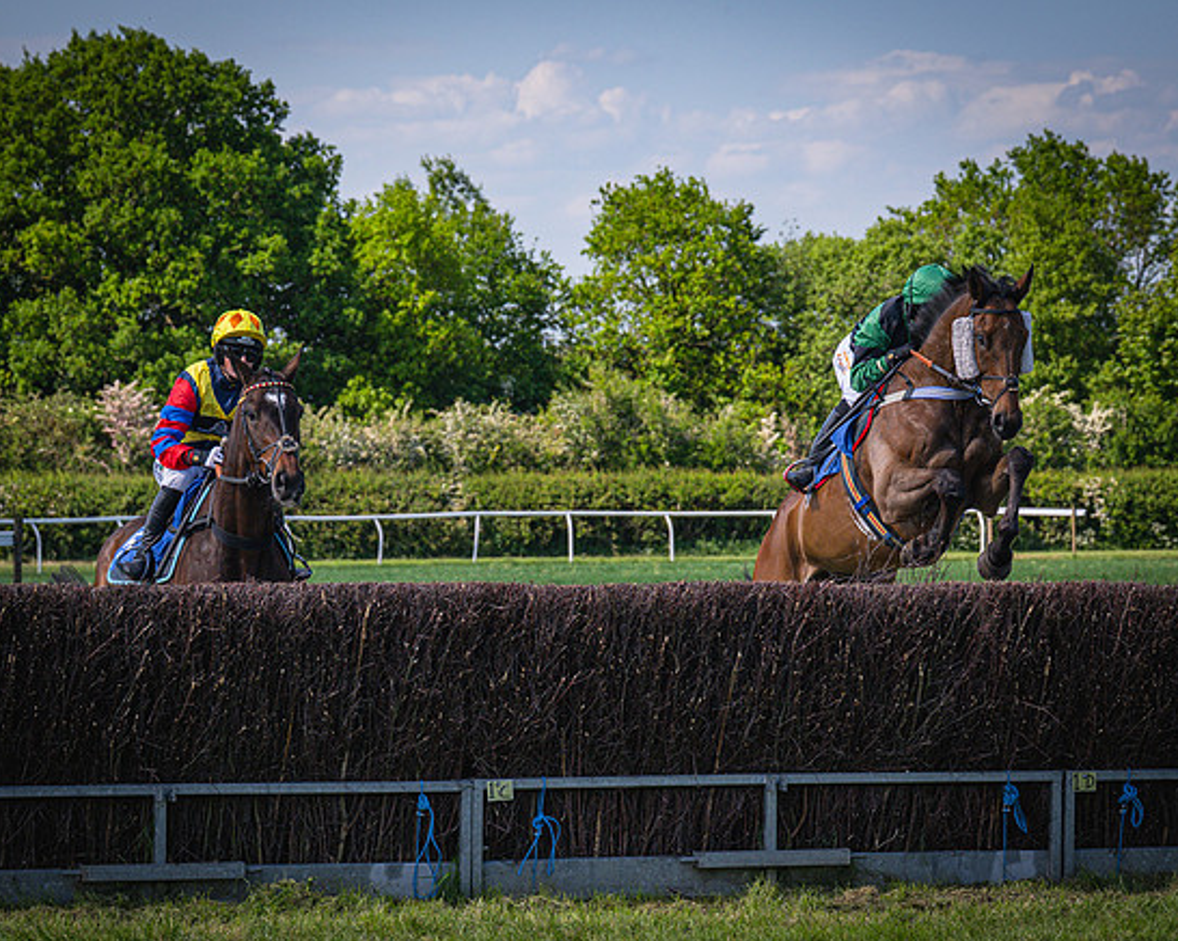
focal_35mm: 170
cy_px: 500
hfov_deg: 11.4
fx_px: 5923
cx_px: 529
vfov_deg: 9.1
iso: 400
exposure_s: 1/2000
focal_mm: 90
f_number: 5
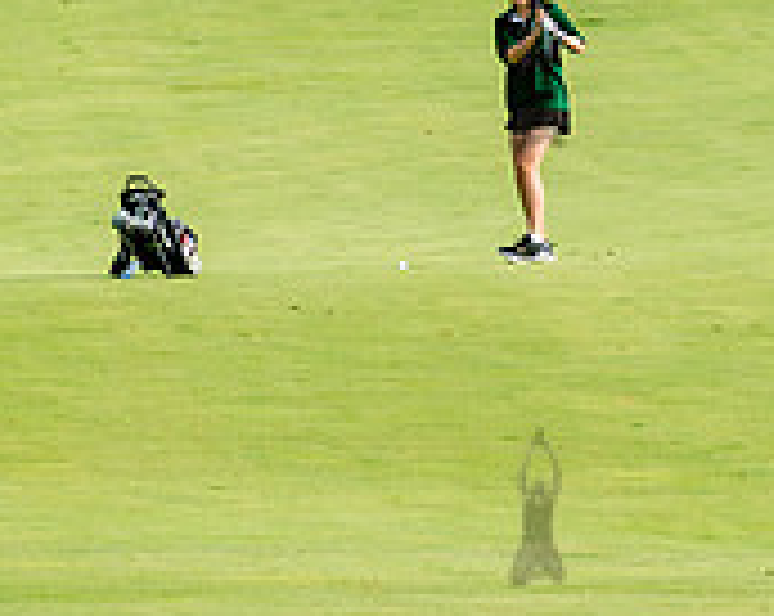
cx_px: 536
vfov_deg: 2.4
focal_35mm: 634
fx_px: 14499
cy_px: 70
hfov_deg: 3.1
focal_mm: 200
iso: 125
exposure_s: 1/1000
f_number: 3.5
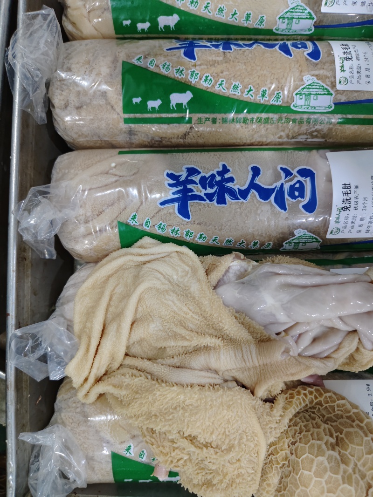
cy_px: 248
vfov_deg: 73.9
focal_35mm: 23
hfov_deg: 58.9
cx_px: 186
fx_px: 331
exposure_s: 1/50
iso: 783
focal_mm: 5.56
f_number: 1.88
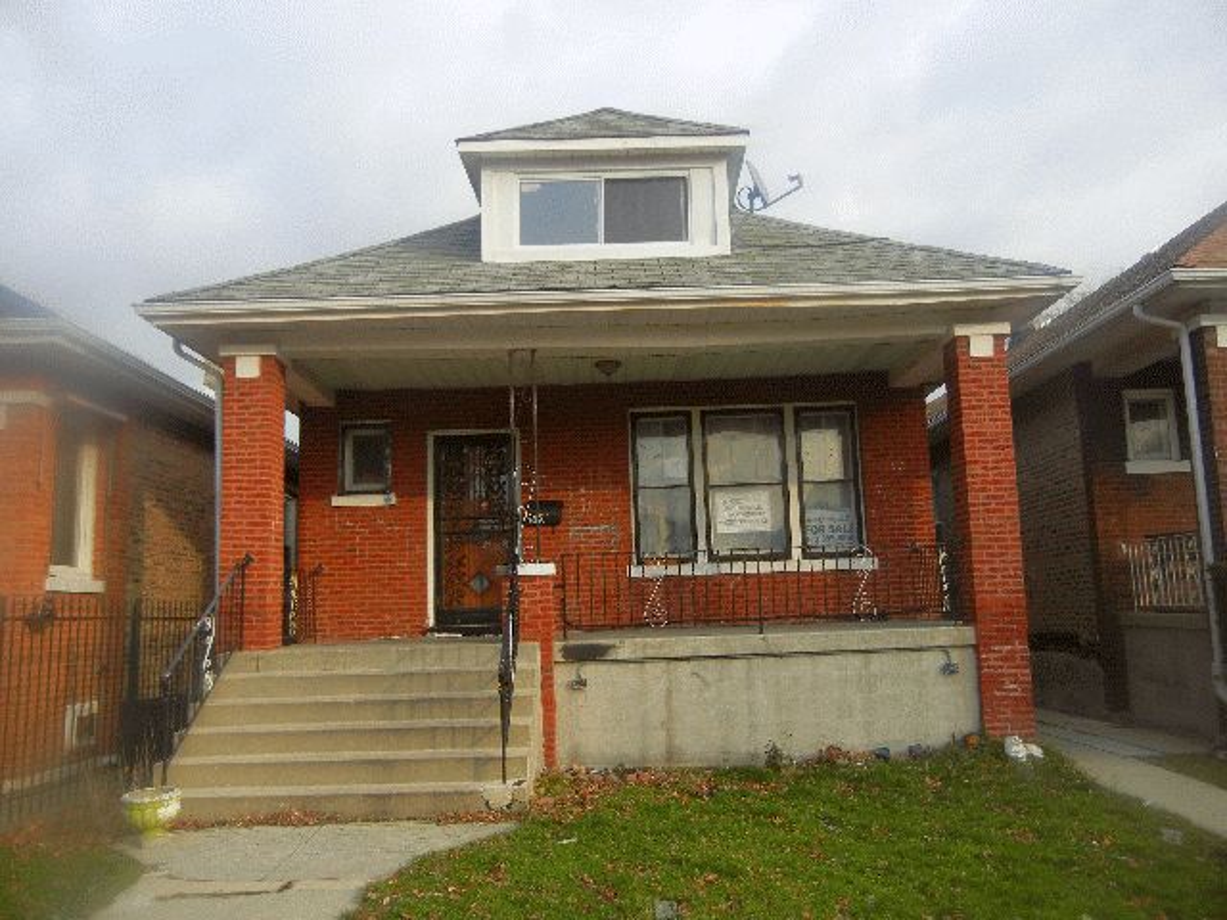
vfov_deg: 46.8
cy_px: 460
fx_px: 1063
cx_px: 614
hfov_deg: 60.0
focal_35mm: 30
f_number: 3.5
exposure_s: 1/384
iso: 160
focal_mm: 5.4
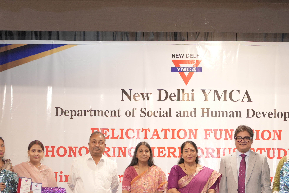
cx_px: 210
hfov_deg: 22.0
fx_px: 738
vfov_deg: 14.6
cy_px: 190
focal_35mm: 92
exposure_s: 1/125
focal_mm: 35
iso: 500
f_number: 2.2
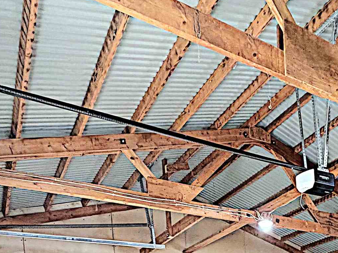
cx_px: 281
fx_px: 410
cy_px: 371
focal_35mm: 42
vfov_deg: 26.1
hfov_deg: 42.3
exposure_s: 1/120
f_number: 2.2
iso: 200
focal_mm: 2.22
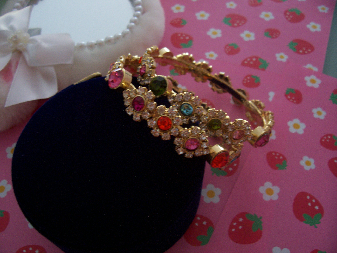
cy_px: 126
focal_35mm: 34
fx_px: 331
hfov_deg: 54.0
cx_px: 168
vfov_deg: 41.8
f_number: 2.7
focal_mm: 5.6
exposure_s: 1/8
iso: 160
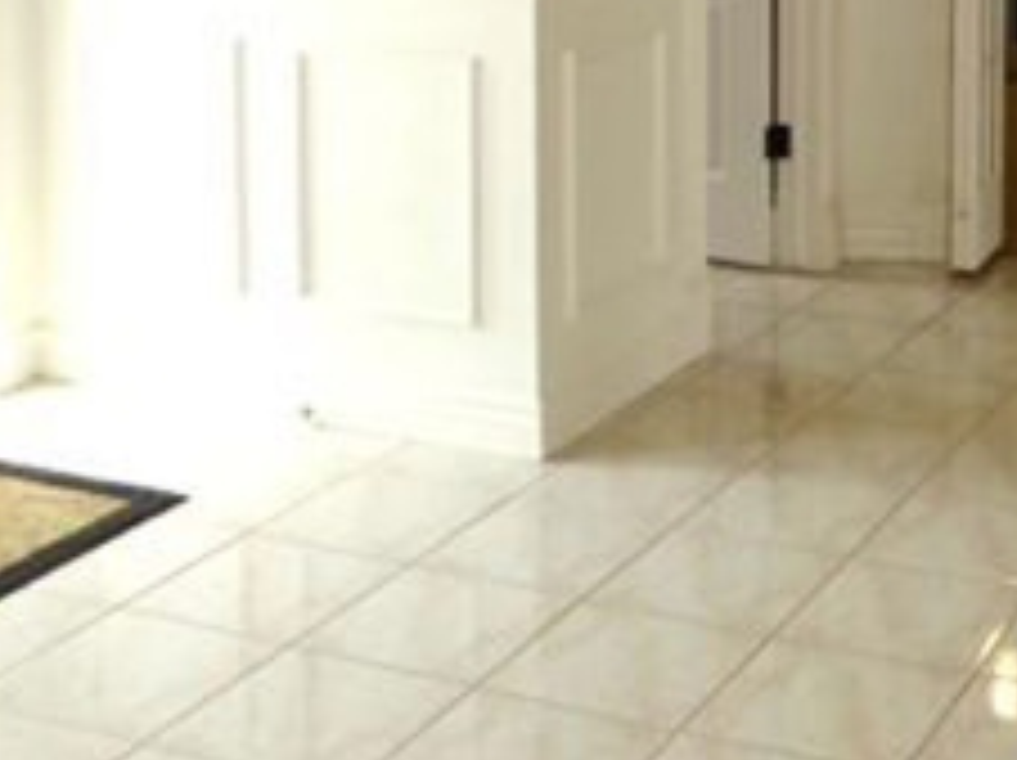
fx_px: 1996
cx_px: 778
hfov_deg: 28.1
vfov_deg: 20.1
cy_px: -166
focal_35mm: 68
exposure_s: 1/80
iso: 100
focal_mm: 4.3
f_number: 3.3
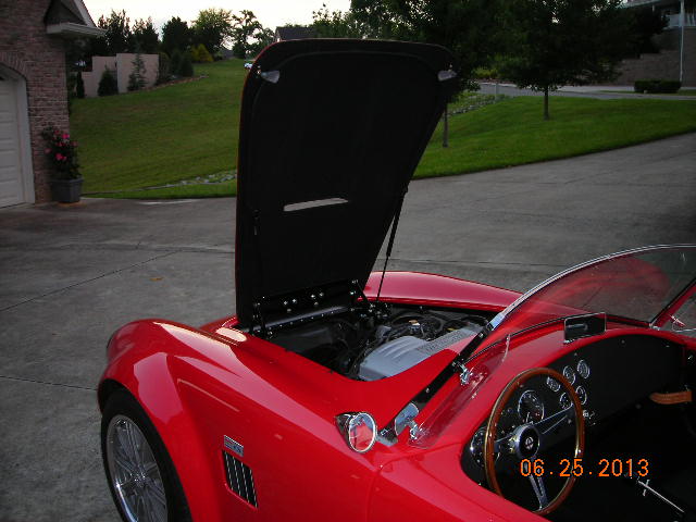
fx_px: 764
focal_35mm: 38
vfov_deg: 37.7
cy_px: 261
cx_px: 348
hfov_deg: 49.0
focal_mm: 6.3
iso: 93
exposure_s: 1/60.1
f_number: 3.2
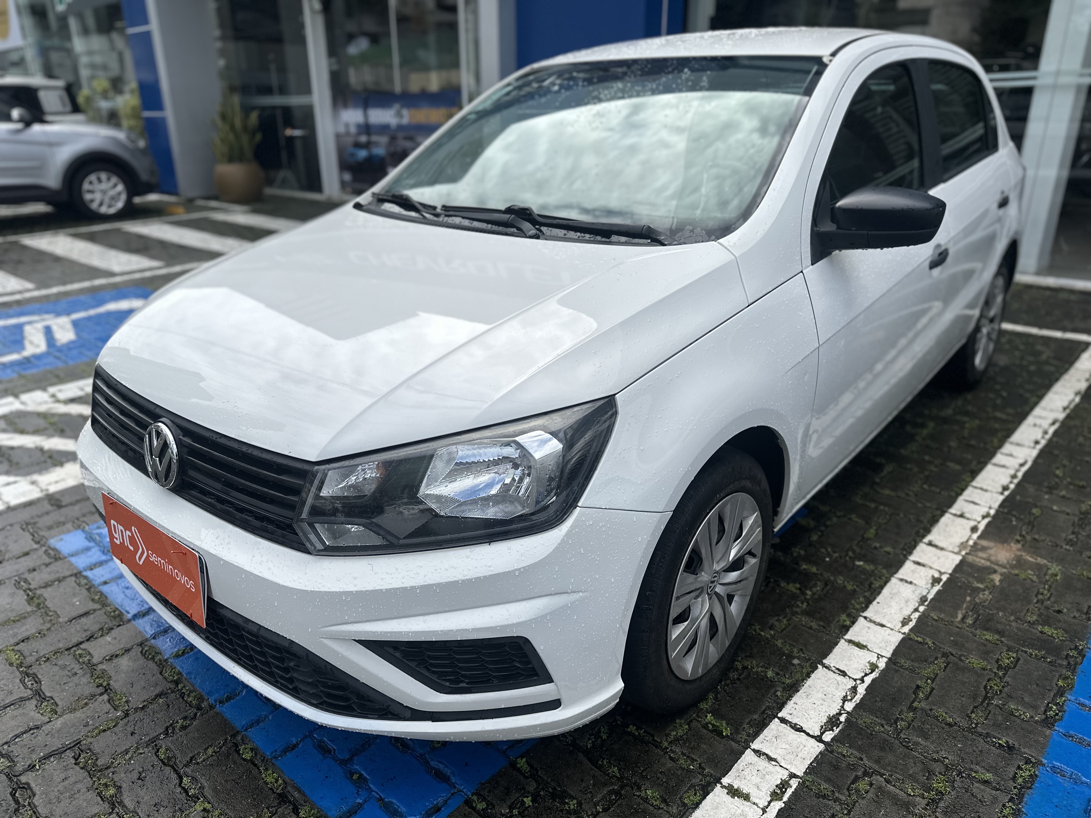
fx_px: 756
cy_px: 409
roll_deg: +0.8
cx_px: 546
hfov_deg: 71.6
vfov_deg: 56.8
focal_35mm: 24
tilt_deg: -20.7
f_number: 1.78
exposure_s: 1/4762
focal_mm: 6.86
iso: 80
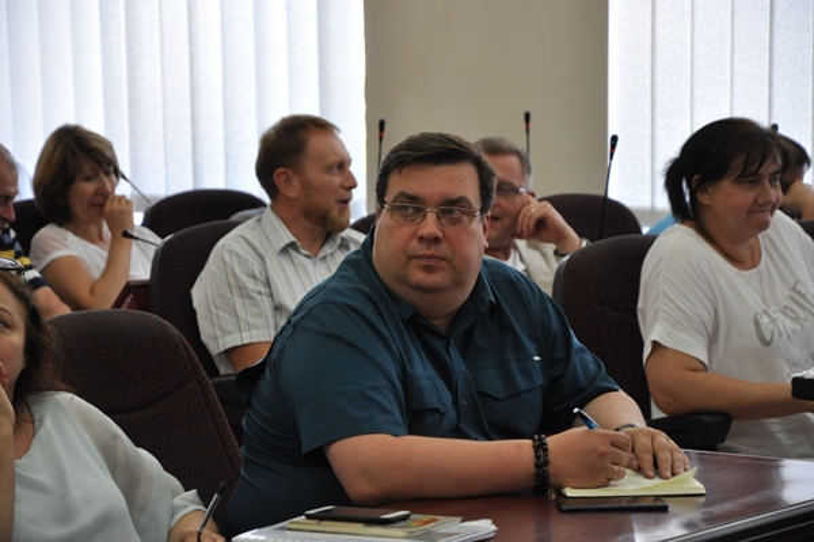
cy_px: 271
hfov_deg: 14.0
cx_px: 407
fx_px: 3321
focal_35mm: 147
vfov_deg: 9.3
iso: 800
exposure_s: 1/60
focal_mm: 98
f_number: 5.6
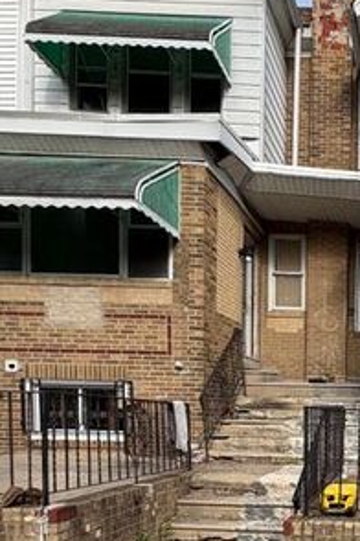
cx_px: 428
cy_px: 441
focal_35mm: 33
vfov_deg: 53.1
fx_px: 495
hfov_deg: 33.0
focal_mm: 2.22
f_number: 2.2
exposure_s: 1/770
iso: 32
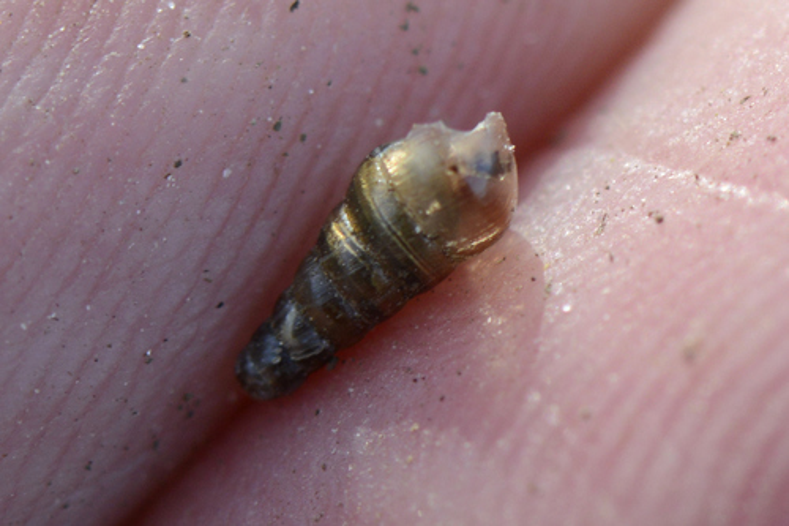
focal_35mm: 105
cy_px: 263
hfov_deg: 19.5
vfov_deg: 13.0
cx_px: 394
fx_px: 2300
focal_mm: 105
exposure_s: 1/250
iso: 500
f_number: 8
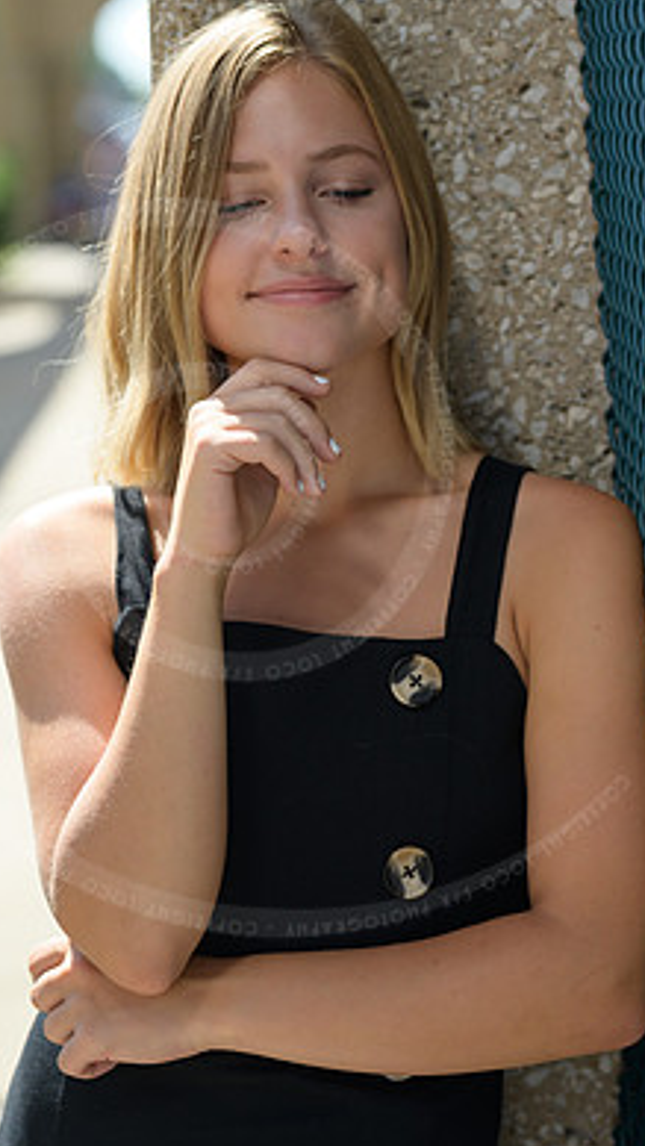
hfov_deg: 11.8
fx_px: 3130
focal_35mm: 103
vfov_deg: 20.7
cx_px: 252
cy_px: 554
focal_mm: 85
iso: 160
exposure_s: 1/800
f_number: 3.2
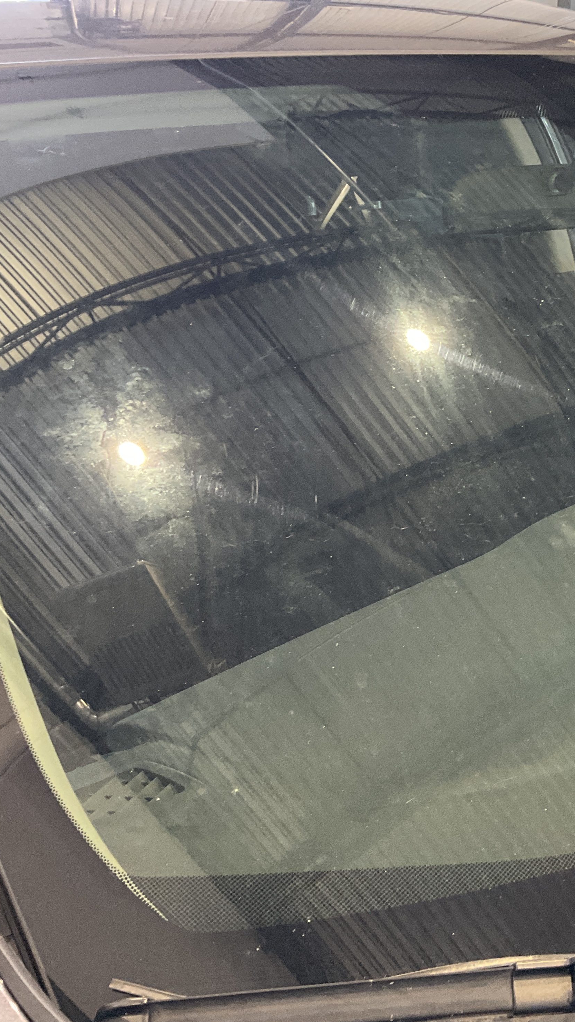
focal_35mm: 43
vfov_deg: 47.4
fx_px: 1166
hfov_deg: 26.6
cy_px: 510
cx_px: 537
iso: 125
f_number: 1.8
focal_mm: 3
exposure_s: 1/60
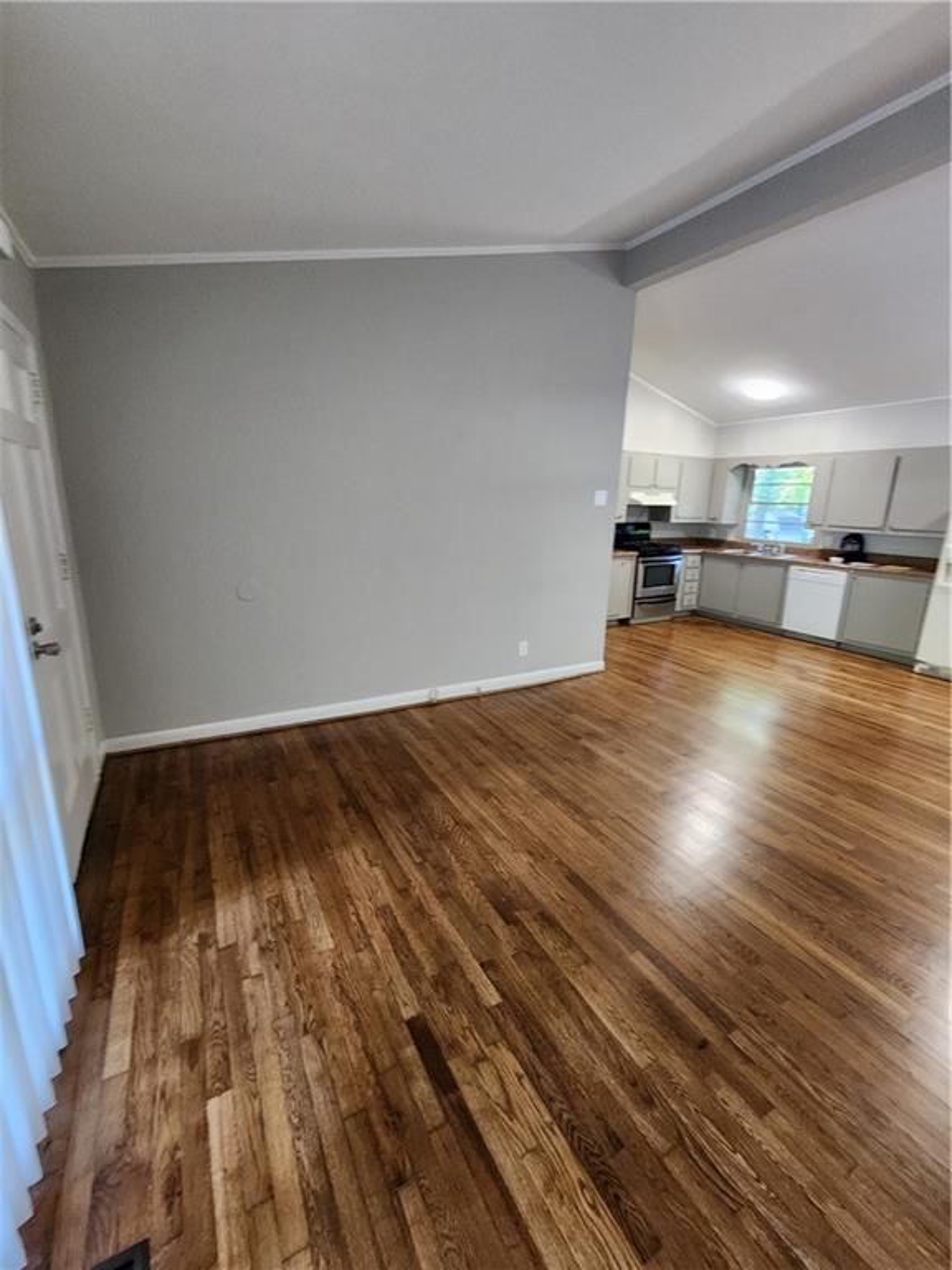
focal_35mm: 13
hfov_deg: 89.9
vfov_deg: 106.2
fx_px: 477
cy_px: 635
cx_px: 476
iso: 400
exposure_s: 1/30
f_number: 2.2
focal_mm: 2.2
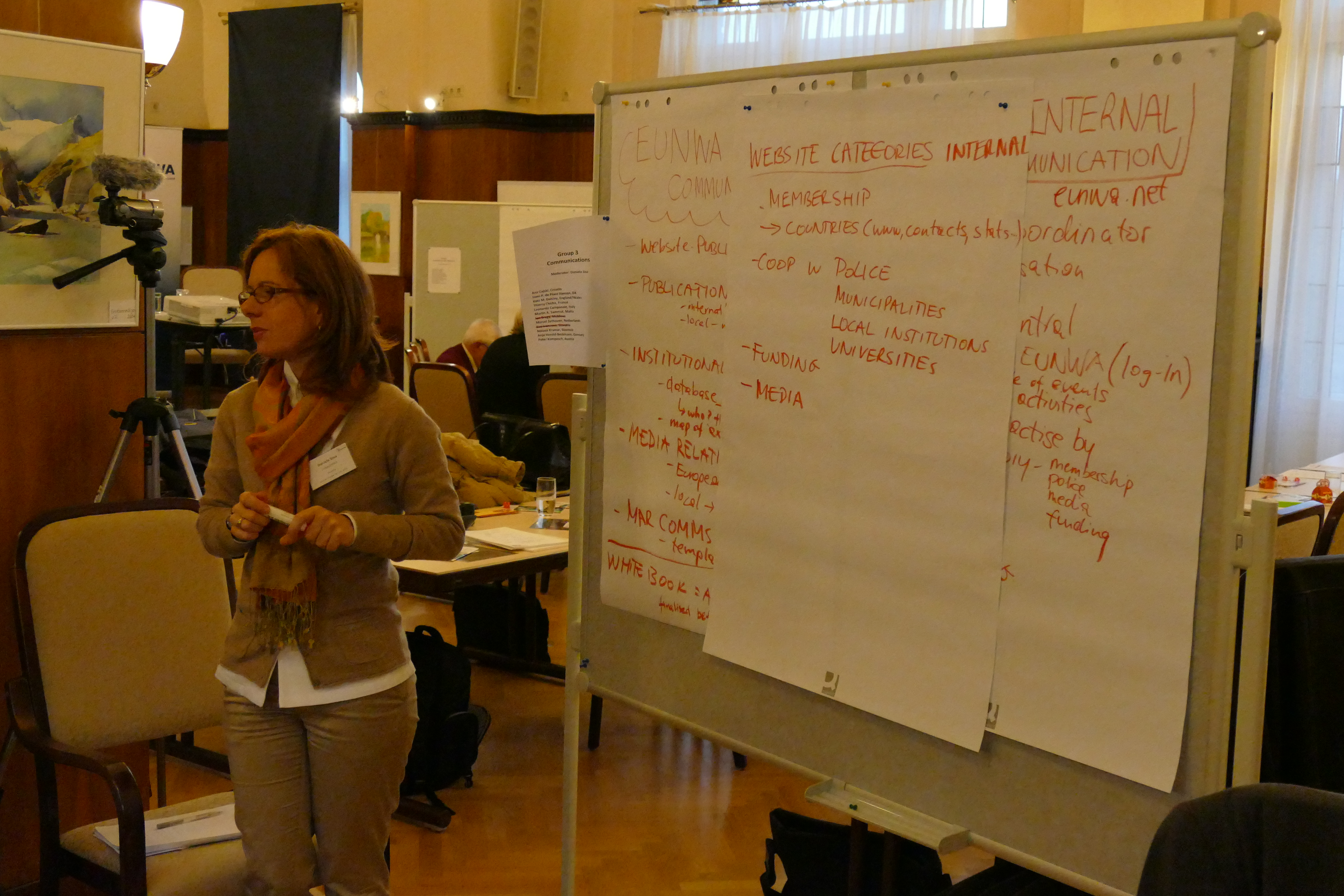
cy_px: 448
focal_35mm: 45
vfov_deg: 29.9
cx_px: 672
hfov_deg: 43.6
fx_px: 1680
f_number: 3.2
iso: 3200
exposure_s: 1/125
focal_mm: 16.49
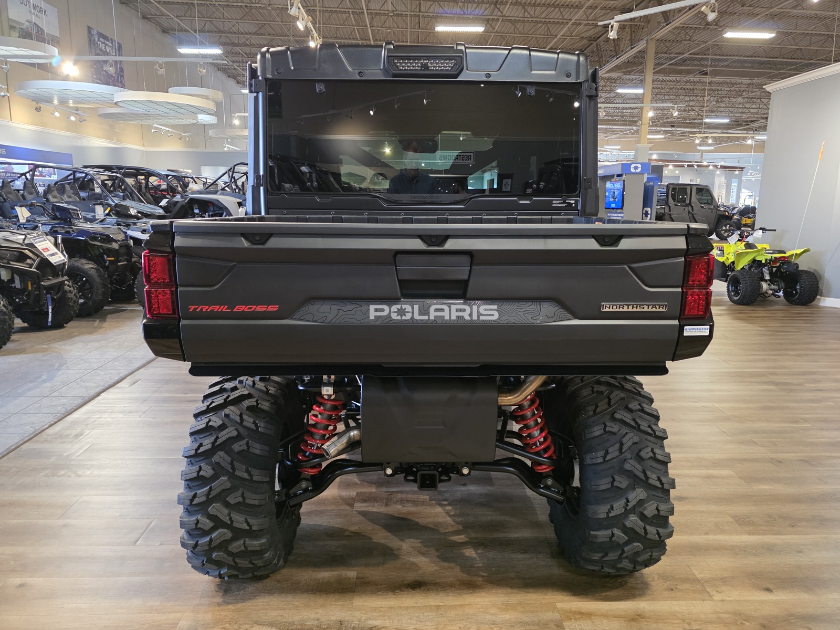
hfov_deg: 73.9
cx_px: 420
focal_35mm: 23
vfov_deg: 58.9
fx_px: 558
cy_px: 315
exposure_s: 1/120
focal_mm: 6.3
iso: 1250
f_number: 1.7
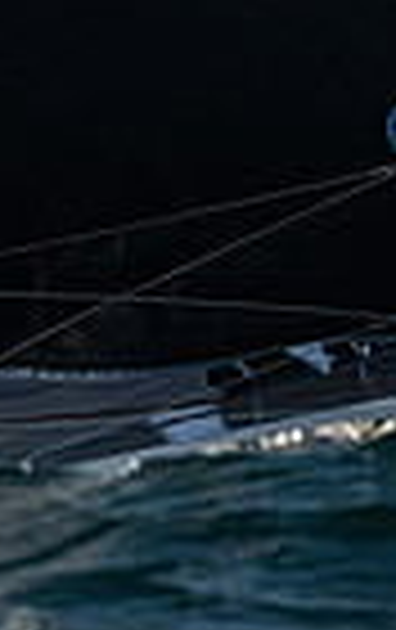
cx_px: -899
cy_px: -218
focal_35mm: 1417
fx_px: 24368
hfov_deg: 0.9
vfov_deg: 1.5
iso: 320
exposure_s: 1/5000
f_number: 6.3
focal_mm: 250
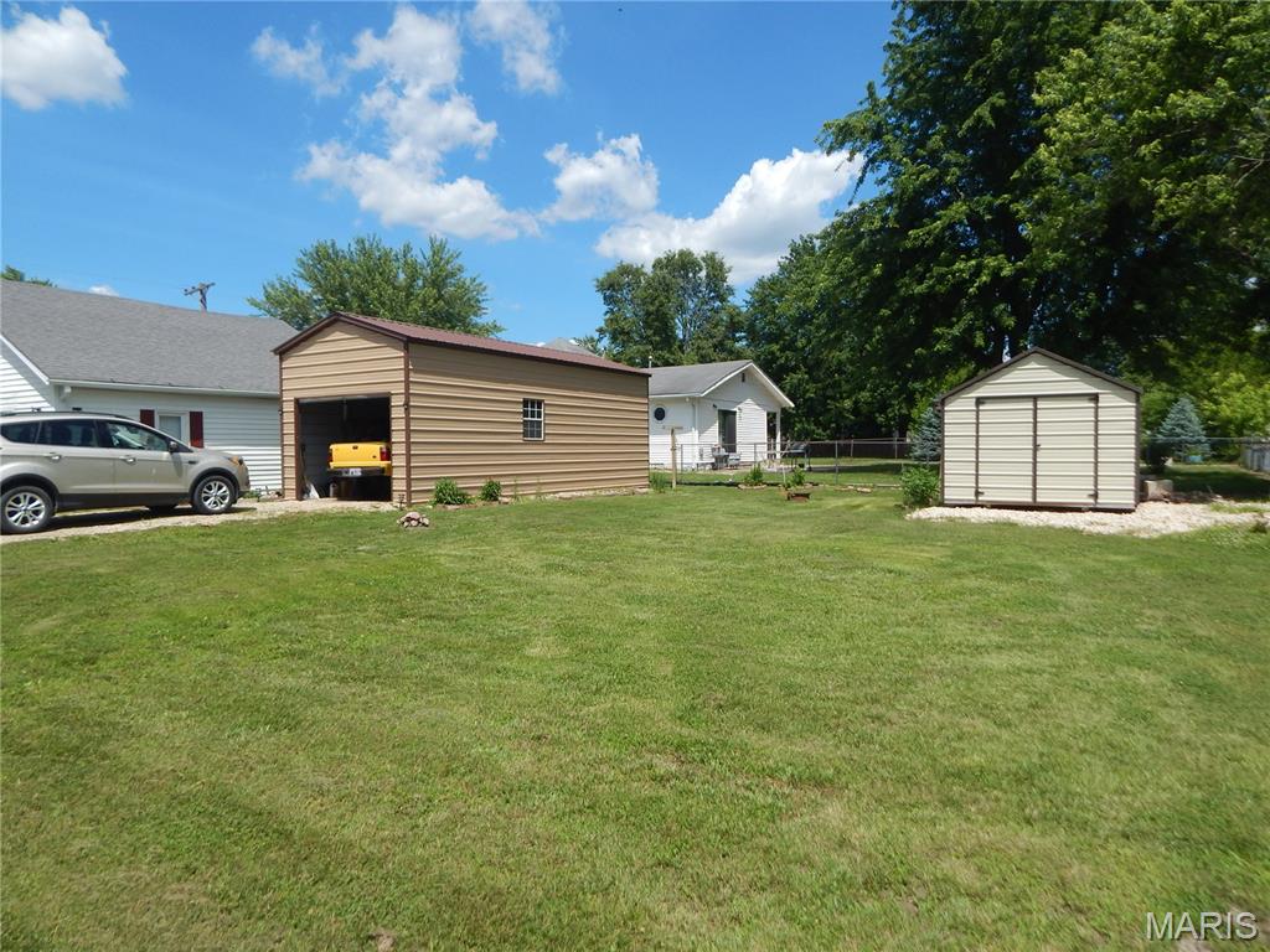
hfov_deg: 76.4
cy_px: 476
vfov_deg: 61.1
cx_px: 635
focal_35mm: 22
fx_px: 807
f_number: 6
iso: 125
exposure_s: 1/640
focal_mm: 4
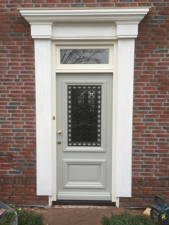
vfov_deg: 61.7
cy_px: 112
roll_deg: -0.7
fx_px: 189
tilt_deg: -3.0
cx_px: 84
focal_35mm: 29
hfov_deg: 48.2
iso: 32
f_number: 2.2
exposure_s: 1/60
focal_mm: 4.15
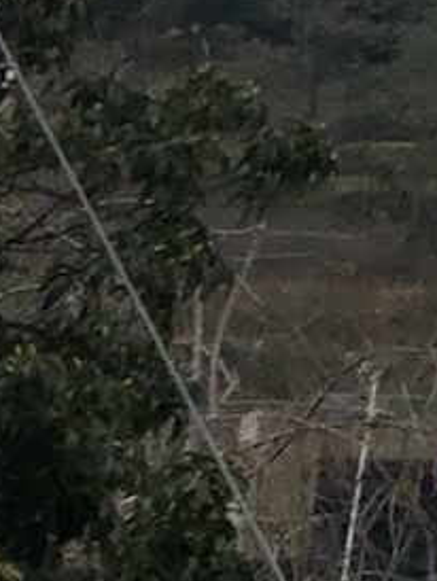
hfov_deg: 6.2
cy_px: -861
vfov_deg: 8.5
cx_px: 1614
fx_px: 3512
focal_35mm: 209
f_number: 1.8
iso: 20
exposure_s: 1/1412
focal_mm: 3.99
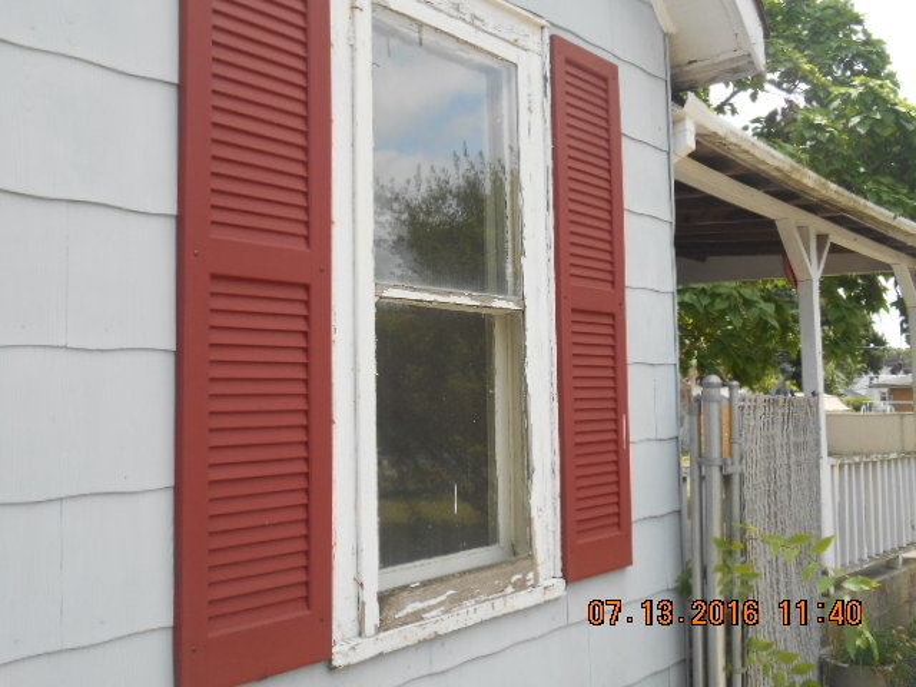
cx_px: 458
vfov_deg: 40.7
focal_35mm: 35
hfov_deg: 52.6
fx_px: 926
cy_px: 344
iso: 80
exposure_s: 1/320
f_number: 3.7
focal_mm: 6.3
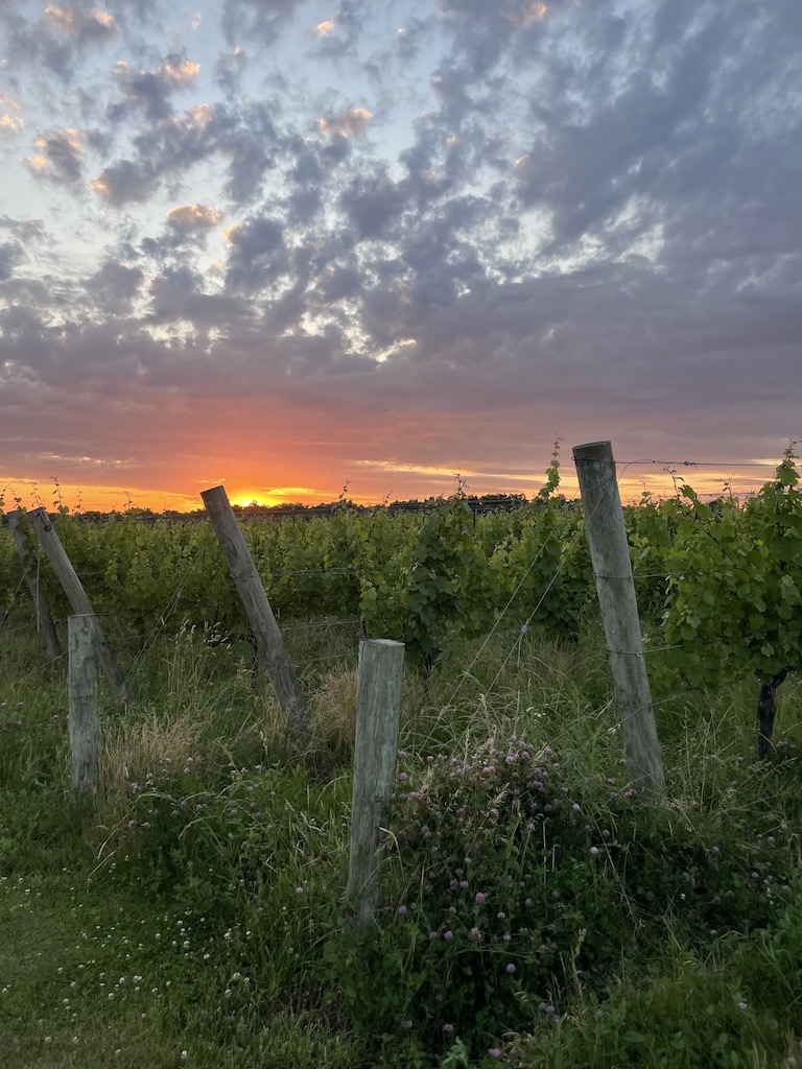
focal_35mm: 26
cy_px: 534
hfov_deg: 53.1
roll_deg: +0.0
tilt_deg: +1.9
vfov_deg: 67.3
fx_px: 803
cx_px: 401
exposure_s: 1/238
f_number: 1.6
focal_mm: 4.2
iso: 32
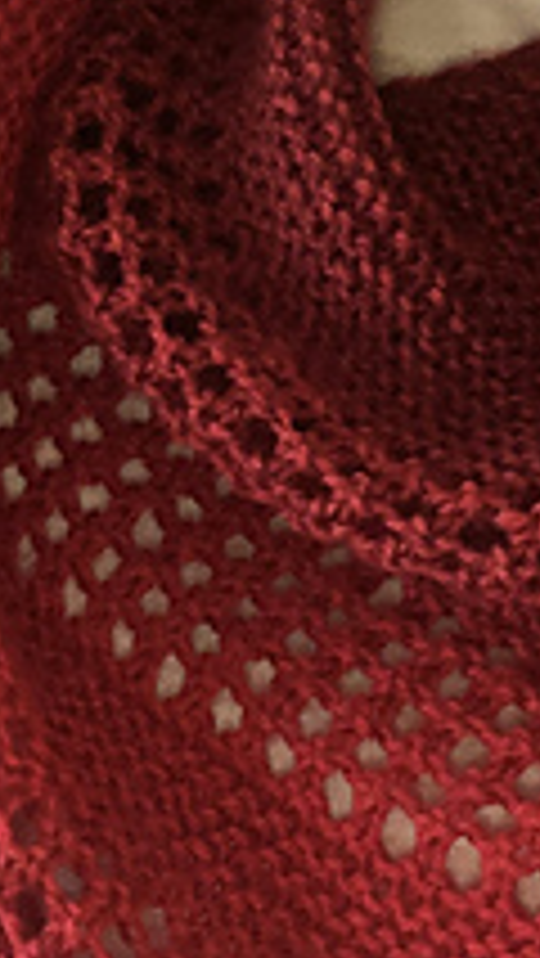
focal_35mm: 105
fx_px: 2670
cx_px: 376
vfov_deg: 20.3
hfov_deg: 11.5
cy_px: 400
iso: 200
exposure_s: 1/30
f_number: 2.2
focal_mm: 2.87
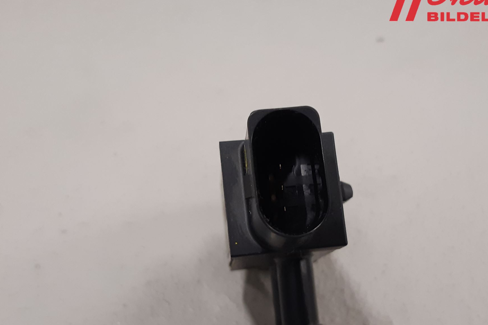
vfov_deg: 41.0
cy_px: 190
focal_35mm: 32
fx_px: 434
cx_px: 274
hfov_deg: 58.5
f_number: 1.7
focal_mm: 3.93
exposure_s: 1/50
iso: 100
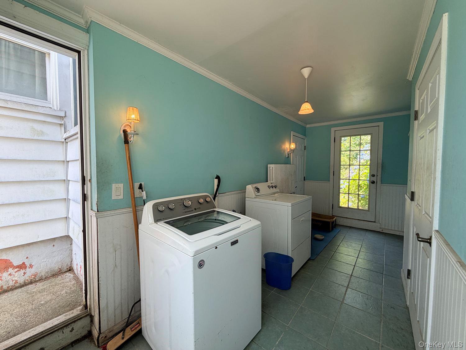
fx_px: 188
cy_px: 175
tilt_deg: -2.4
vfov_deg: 85.7
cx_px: 233
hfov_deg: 102.1
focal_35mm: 14
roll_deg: +0.1
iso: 64
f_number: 2.2
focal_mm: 2.22
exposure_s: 1/120
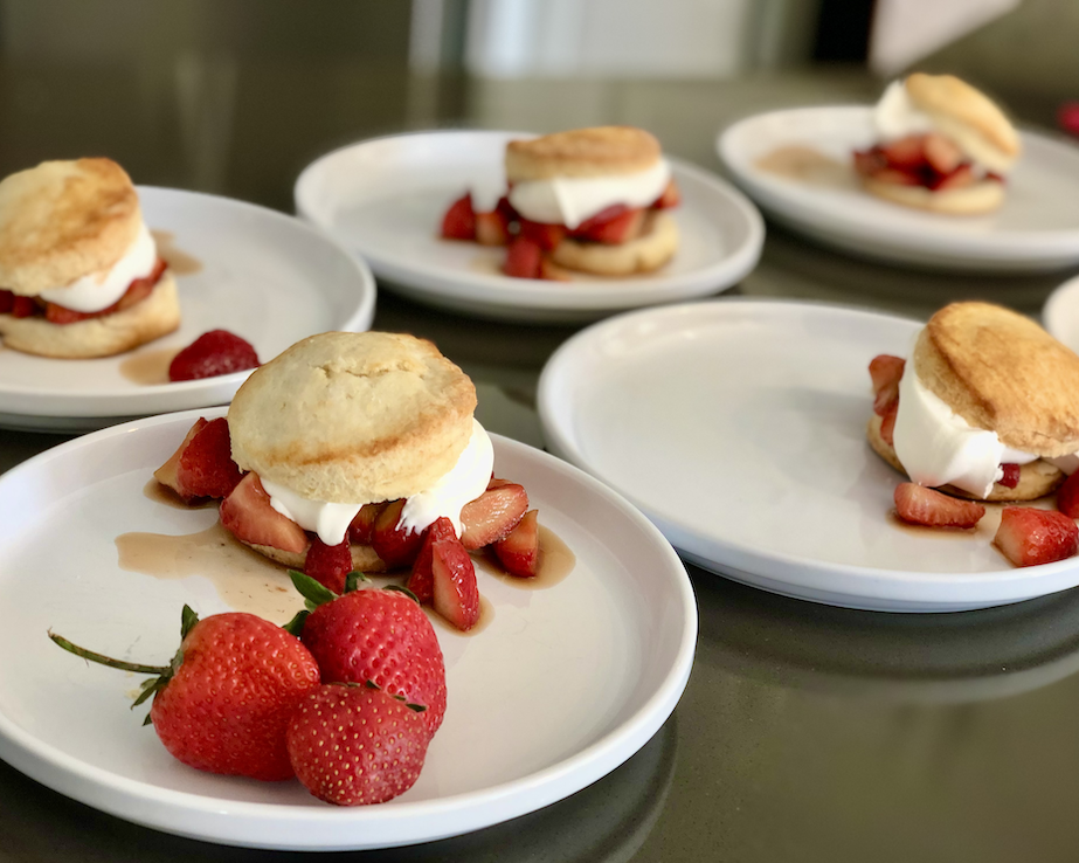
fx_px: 1756
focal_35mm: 55
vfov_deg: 27.6
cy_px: 434
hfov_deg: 34.1
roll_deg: -5.0
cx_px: 503
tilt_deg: -26.7
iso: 80
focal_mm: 6
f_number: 2.4
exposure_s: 1/40
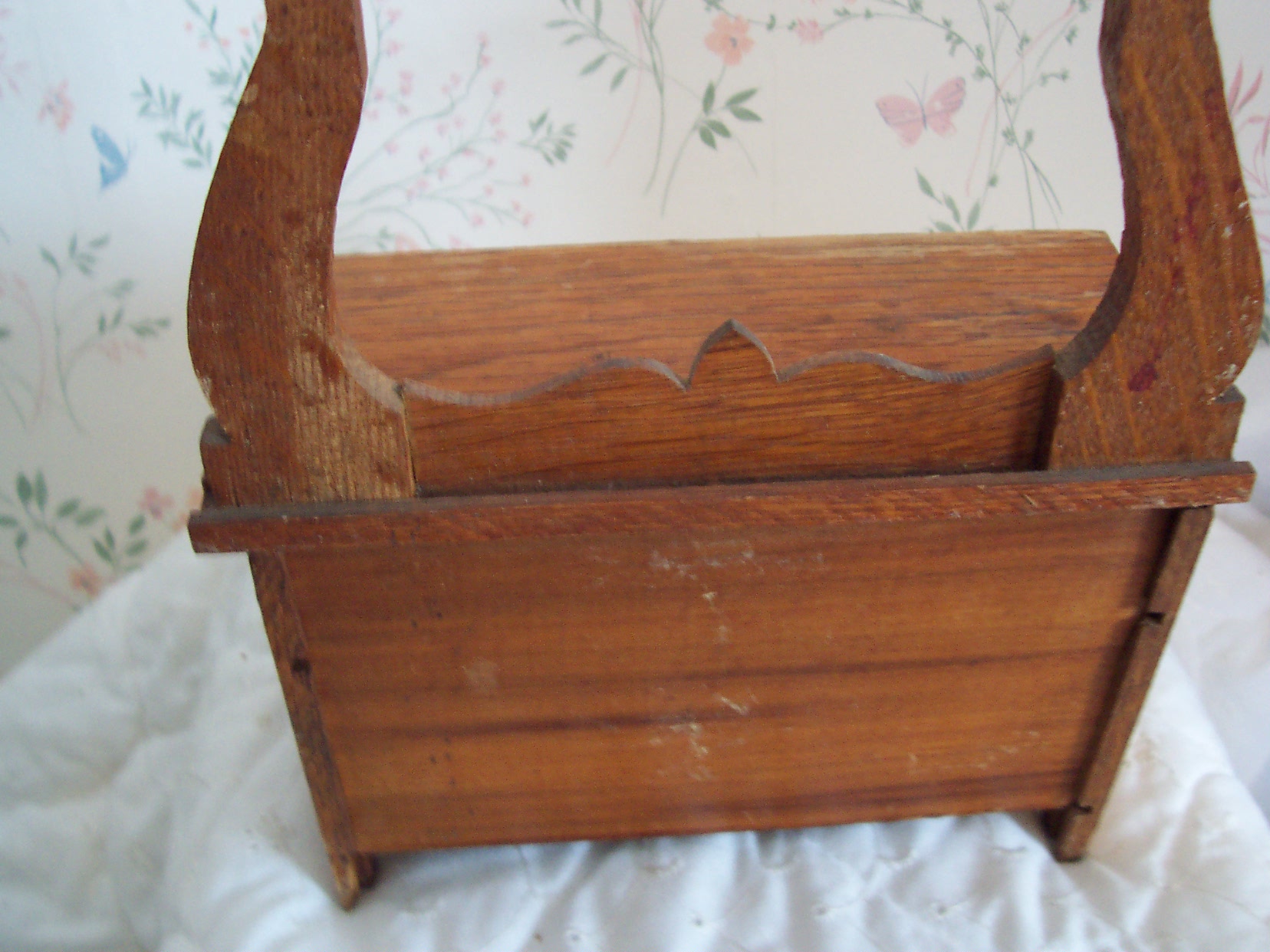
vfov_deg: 38.7
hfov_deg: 50.1
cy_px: 476
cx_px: 635
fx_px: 1357
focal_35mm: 37
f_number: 2.8
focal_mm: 5.6
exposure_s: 1/30
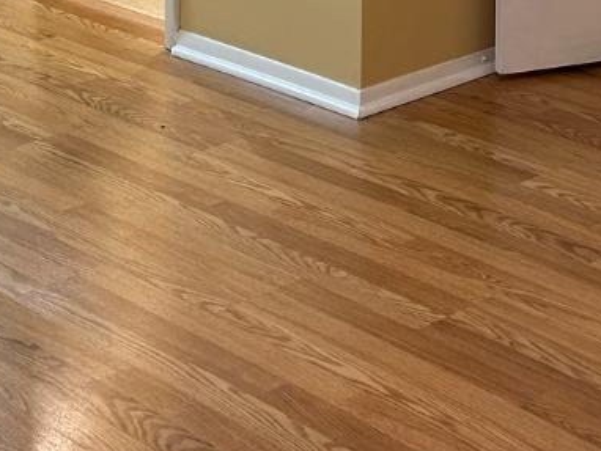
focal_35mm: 102
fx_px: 1772
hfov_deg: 19.0
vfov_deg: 13.7
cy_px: -210
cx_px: 505
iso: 100
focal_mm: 5.7
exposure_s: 1/60
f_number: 1.5
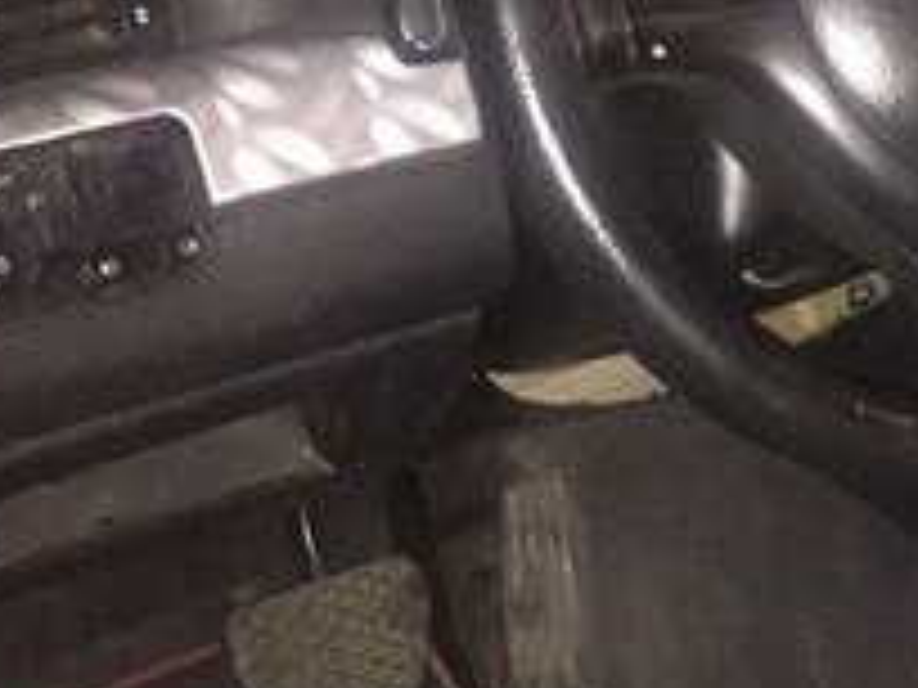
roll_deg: +0.4
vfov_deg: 15.2
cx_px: 986
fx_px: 2493
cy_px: -115
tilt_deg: -9.5
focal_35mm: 94
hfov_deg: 20.0
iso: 640
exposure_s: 1/17
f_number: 2.2
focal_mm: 4.15
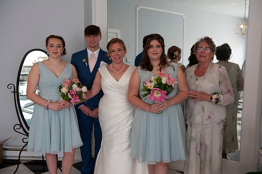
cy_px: 87
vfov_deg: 35.0
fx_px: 276
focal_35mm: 38
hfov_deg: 50.7
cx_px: 131
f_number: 4.5
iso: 125
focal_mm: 38
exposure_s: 1/60
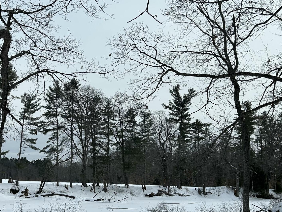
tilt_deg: +8.2
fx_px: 448
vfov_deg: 26.6
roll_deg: -0.2
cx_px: 89
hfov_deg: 34.5
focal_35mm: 55
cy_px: 113
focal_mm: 5.7
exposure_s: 1/4630
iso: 50
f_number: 1.5
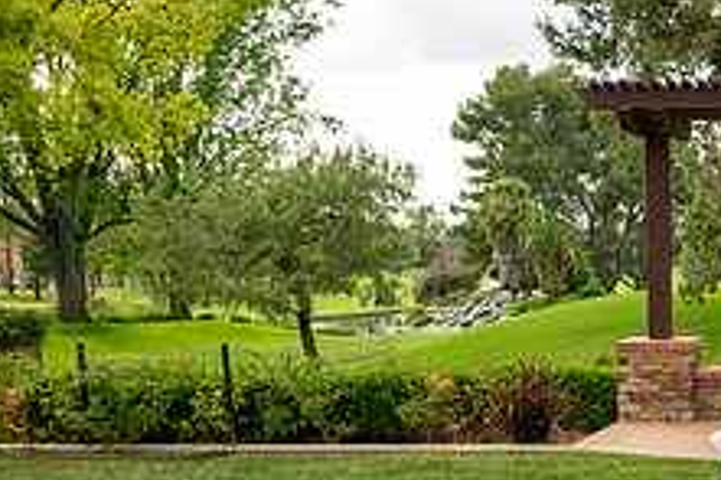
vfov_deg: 21.2
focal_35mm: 63
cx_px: 825
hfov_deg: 28.5
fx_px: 1261
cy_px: 410
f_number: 7.1
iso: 320
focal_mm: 24
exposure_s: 1/200
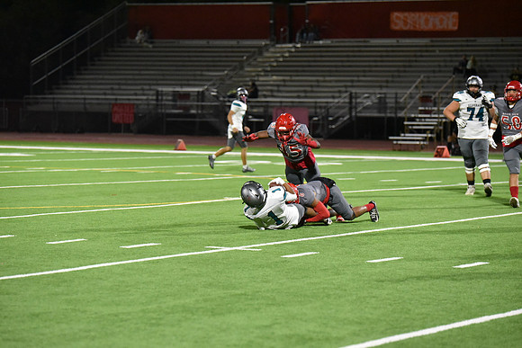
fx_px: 1958
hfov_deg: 15.2
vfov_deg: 10.2
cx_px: 261
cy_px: 174
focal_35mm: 135
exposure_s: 1/1000
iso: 9000
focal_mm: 135
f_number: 2.8
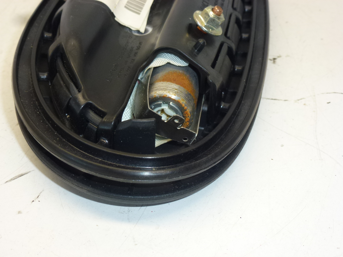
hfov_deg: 38.9
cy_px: 128
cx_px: 172
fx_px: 486
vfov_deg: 29.7
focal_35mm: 49
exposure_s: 1/60
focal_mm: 8.7
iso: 200
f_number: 4.1
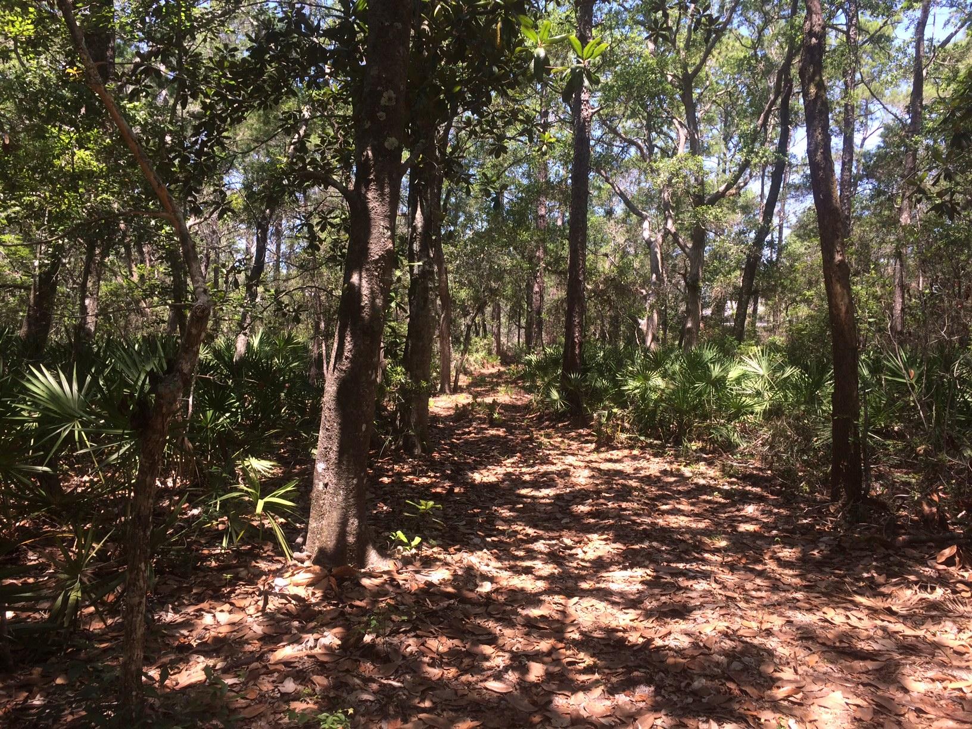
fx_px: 814
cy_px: 364
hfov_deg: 61.7
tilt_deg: -2.8
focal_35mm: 29
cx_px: 486
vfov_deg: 48.2
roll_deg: -1.1
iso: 32
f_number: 2.2
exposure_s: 1/366
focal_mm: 4.15
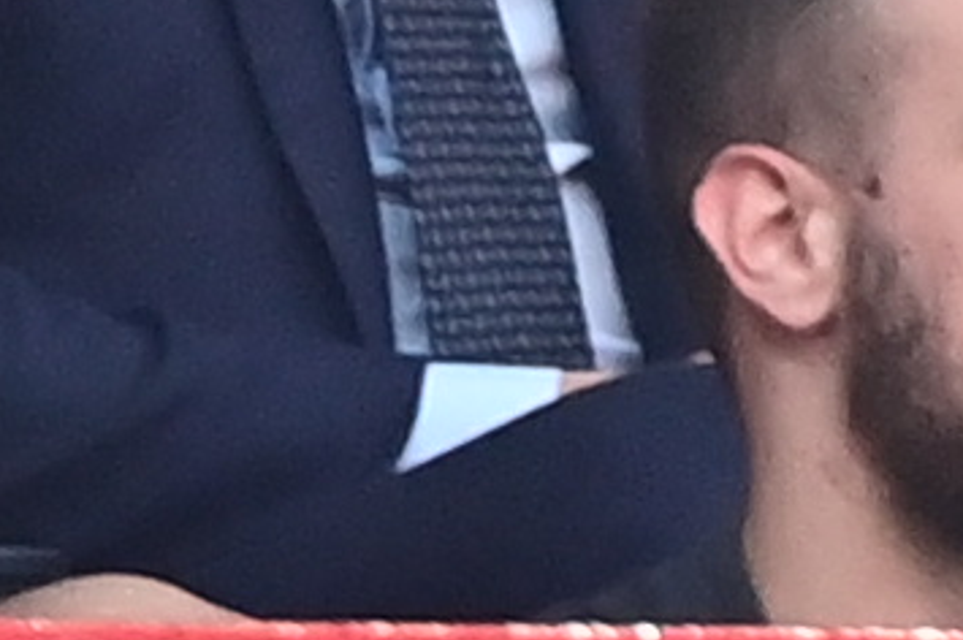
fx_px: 28943
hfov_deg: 1.9
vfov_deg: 1.3
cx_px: 1622
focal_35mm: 1083
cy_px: -125
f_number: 3.2
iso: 2500
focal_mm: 200
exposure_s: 1/60
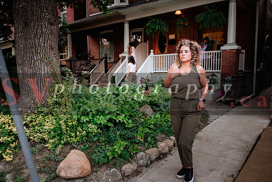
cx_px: 136
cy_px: 91
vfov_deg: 49.6
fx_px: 196
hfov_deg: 69.4
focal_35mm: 26
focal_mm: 17.6
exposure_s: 1/250
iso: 800
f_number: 2.8
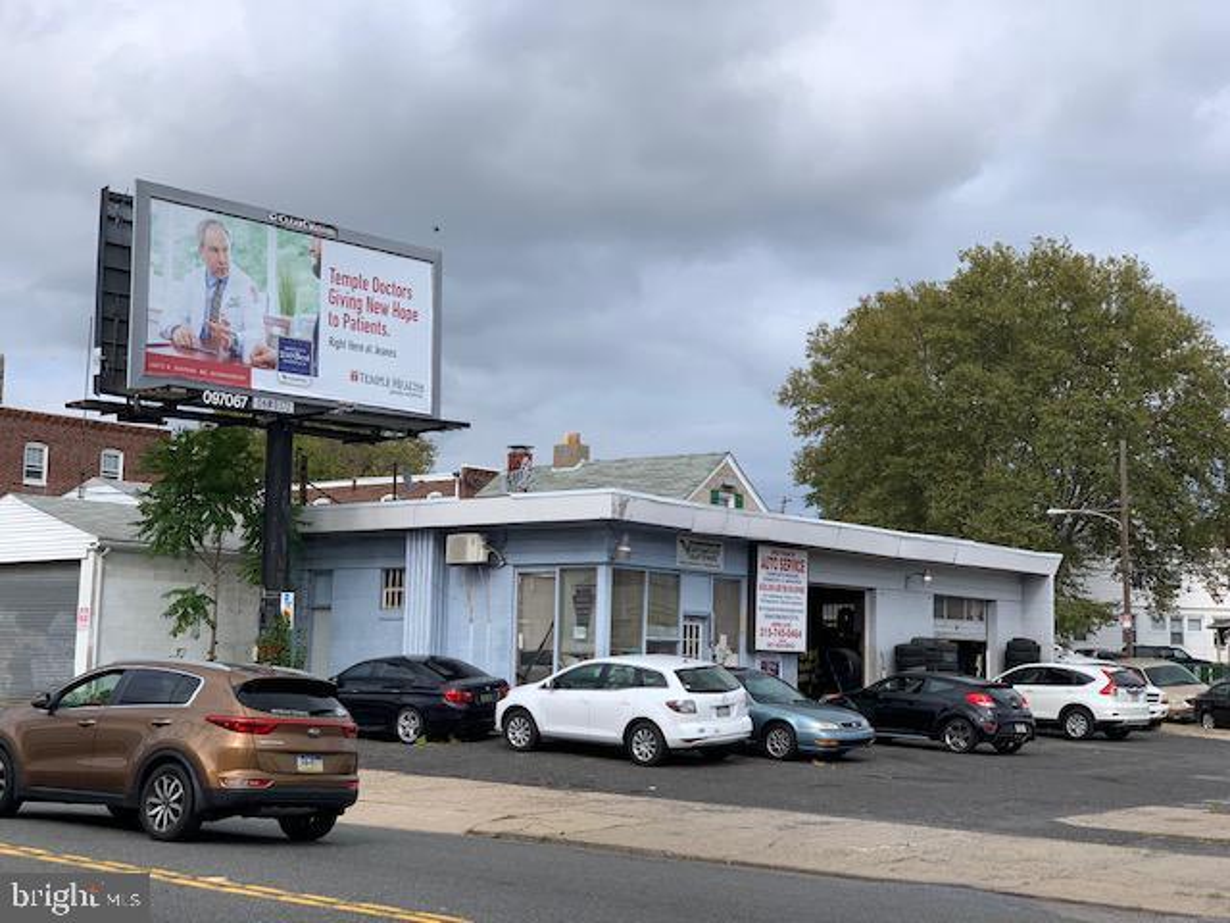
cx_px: 615
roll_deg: -1.7
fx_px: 1848
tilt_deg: +8.5
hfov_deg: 36.8
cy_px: 462
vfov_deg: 28.0
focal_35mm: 52
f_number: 2.4
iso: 16
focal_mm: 6
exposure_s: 1/1065
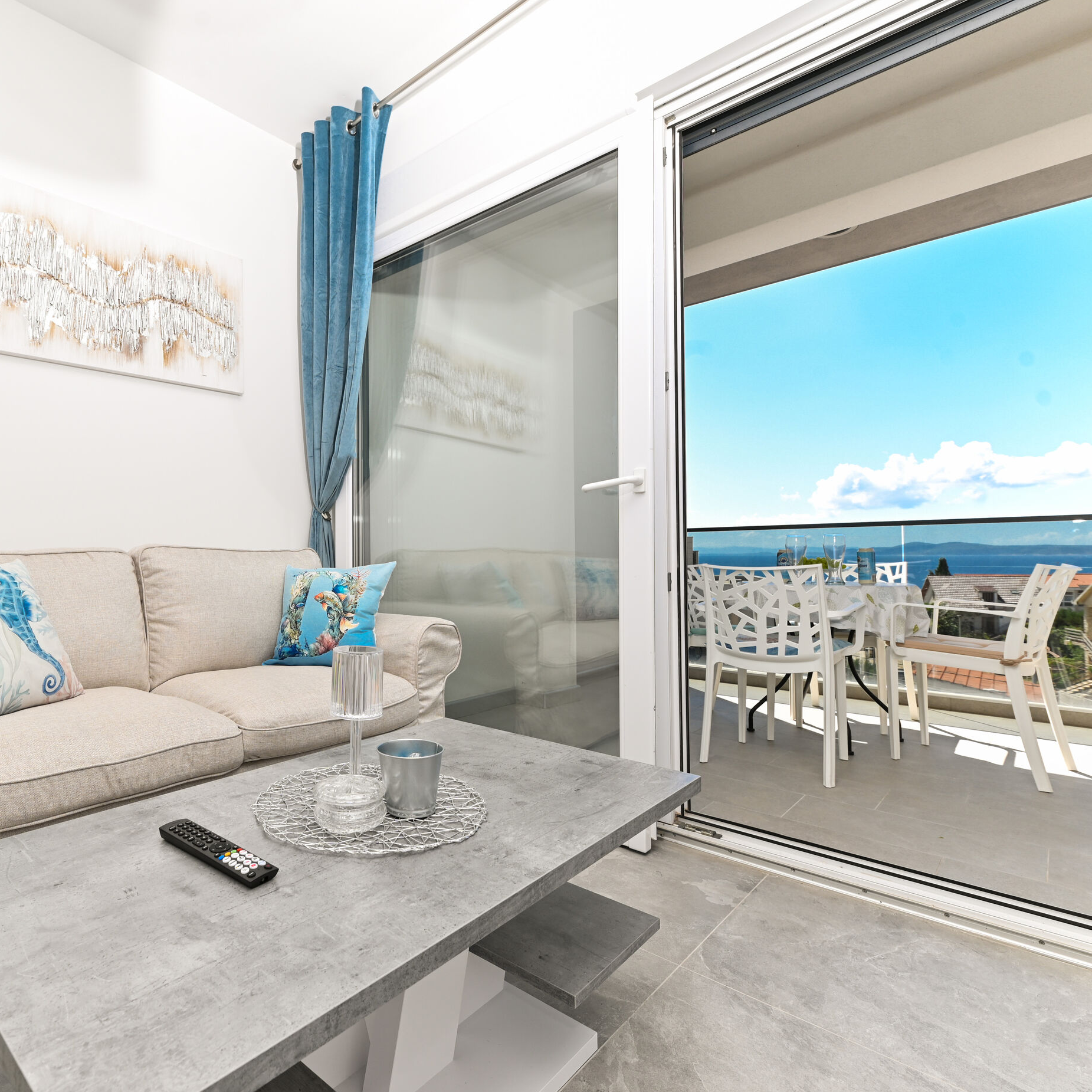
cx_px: 370
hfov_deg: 78.3
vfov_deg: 80.7
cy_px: 551
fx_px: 642
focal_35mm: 18
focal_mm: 14
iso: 100
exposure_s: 1/200
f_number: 8
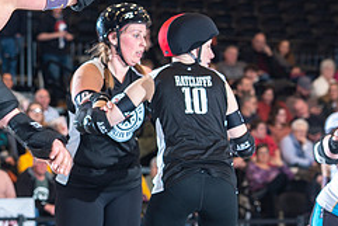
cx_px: -25
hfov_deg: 7.6
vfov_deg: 5.1
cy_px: 154
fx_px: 2527
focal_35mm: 269
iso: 500
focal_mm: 112
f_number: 5.6
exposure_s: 1/160
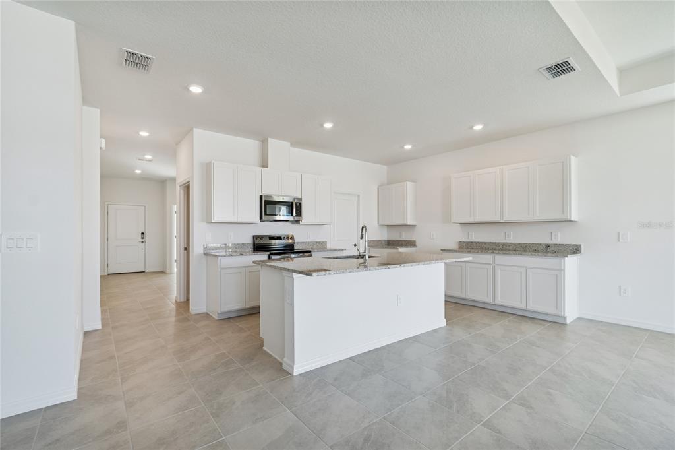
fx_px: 281
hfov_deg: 100.4
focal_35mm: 15
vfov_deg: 77.3
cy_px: 225
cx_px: 338
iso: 100
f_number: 7.1
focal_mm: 10
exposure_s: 1/40
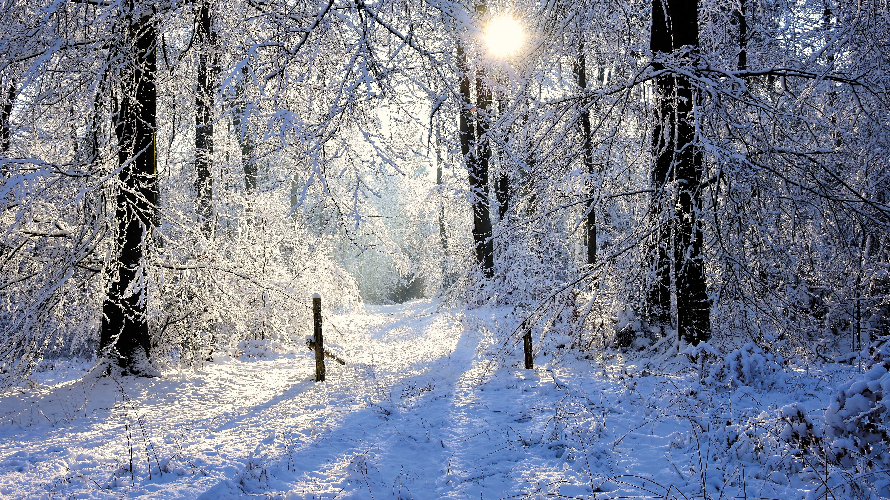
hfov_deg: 45.5
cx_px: 438
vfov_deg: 26.5
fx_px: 1062
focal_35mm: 45
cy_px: 198
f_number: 9
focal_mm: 28
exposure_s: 1/100
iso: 100
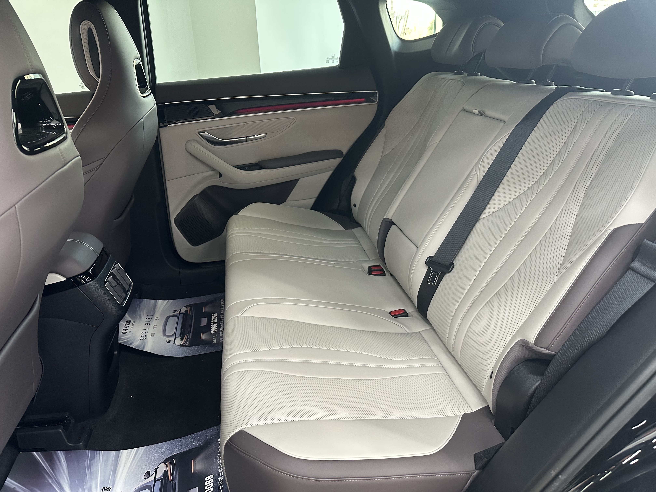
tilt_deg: -23.0
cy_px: 246
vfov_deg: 56.8
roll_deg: +1.5
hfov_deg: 71.6
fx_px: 455
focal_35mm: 24
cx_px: 328
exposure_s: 1/52
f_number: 1.78
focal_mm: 6.86
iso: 400
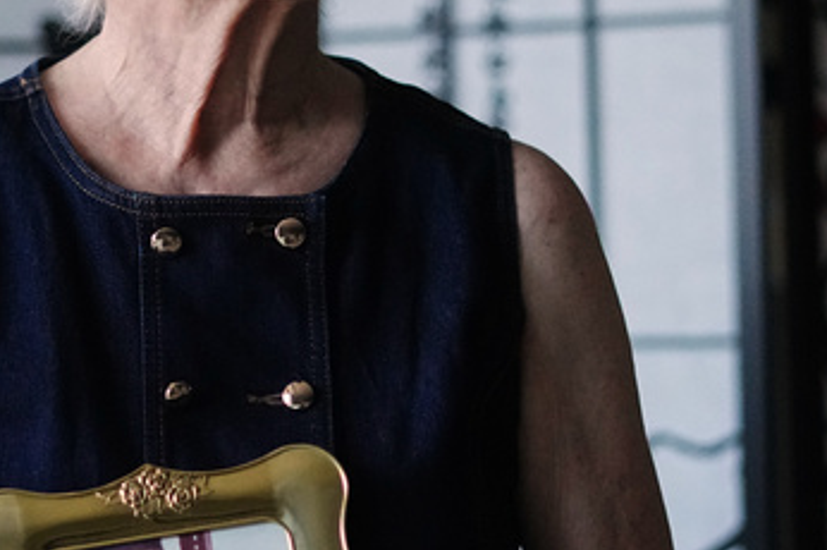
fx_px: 3397
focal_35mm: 148
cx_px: 468
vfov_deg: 9.3
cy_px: 277
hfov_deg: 13.9
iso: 5000
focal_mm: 50
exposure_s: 1/16000
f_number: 1.8
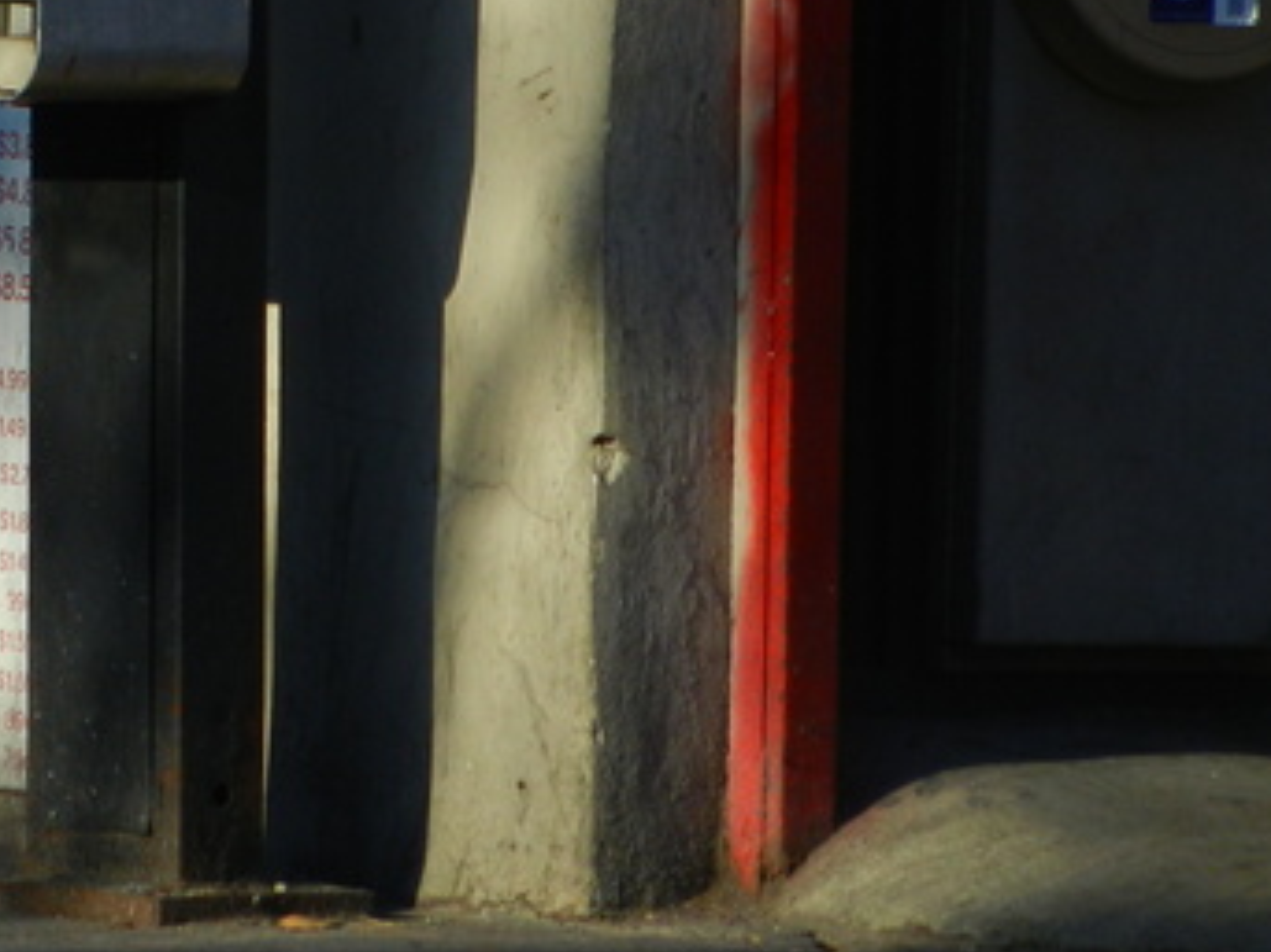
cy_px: 70
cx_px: -52
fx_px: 32887
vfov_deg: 1.7
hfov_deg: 2.2
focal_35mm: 896
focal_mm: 69.8
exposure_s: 1/500
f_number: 5.5
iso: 160
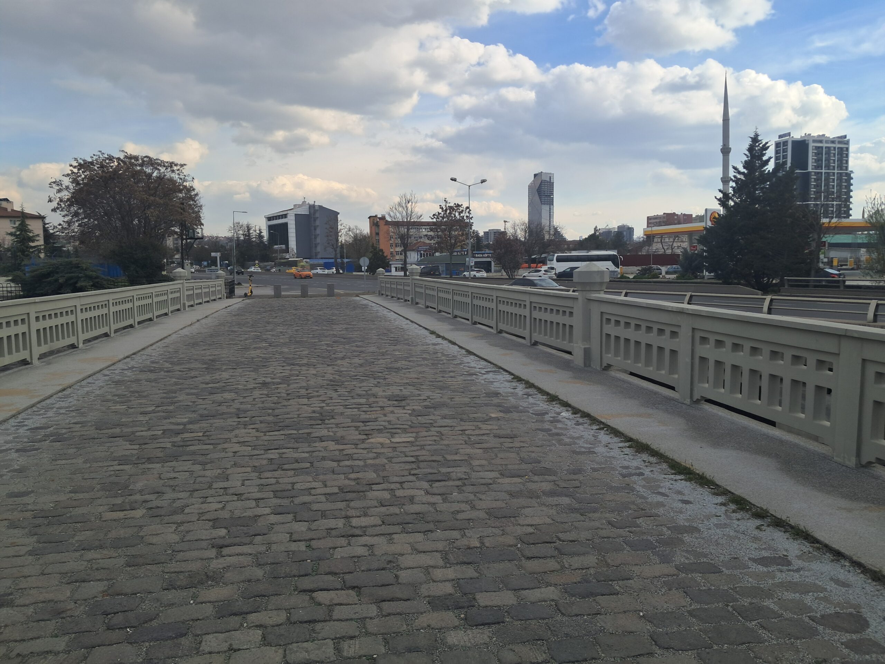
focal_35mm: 27
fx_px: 690
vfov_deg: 51.4
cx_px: 442
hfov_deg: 65.3
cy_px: 332
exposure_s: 1/449
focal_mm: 4
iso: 50
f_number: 1.8
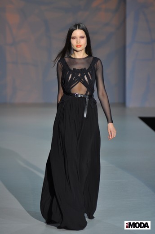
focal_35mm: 255
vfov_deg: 8.1
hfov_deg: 5.4
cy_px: 117
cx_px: 78
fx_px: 1652
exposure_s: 1/320
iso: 400
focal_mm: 170
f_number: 4
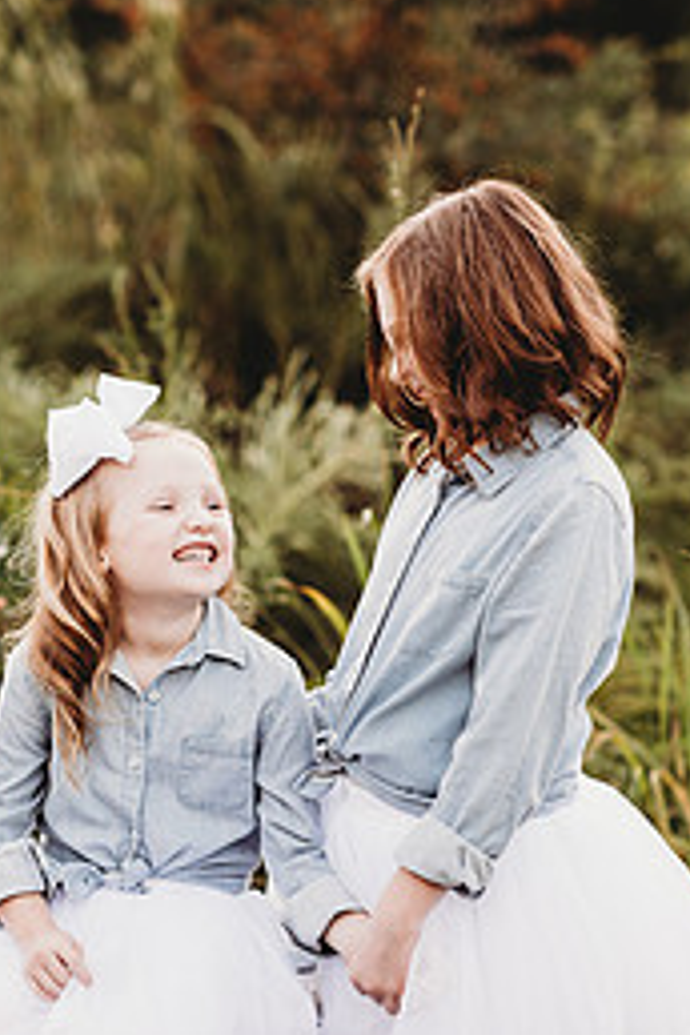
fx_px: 4255
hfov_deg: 9.3
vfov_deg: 13.8
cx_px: 257
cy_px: 774
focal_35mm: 148
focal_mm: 85
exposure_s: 1/200
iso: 125
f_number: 2.2
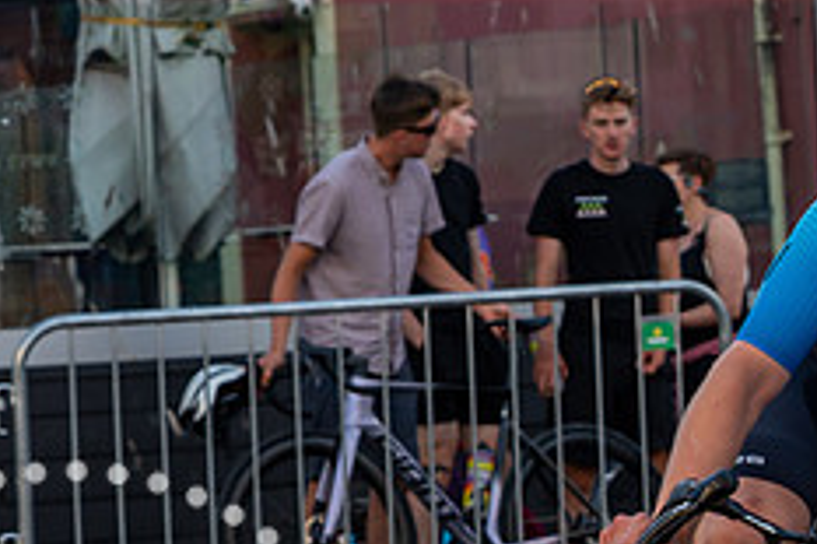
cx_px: 966
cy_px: 241
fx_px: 5760
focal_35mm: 254
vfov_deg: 5.4
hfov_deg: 8.0
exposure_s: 1/800
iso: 200
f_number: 3.5
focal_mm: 59
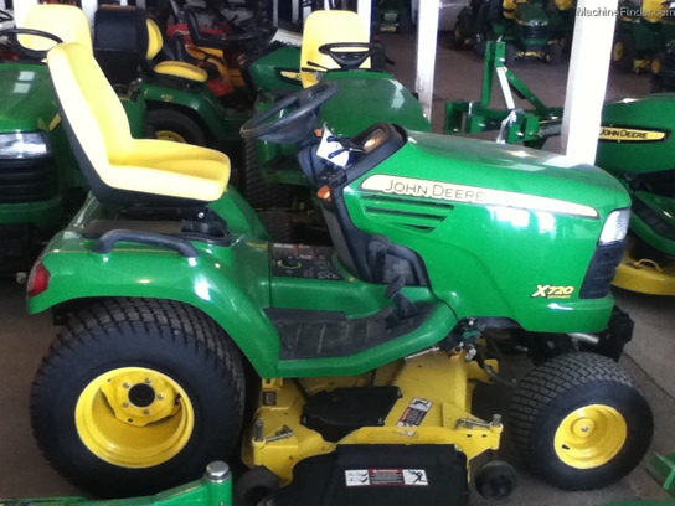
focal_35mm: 32
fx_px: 624
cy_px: 253
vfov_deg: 44.2
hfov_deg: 56.8
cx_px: 338
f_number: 2.4
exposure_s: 1/30
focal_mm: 3.85
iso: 250
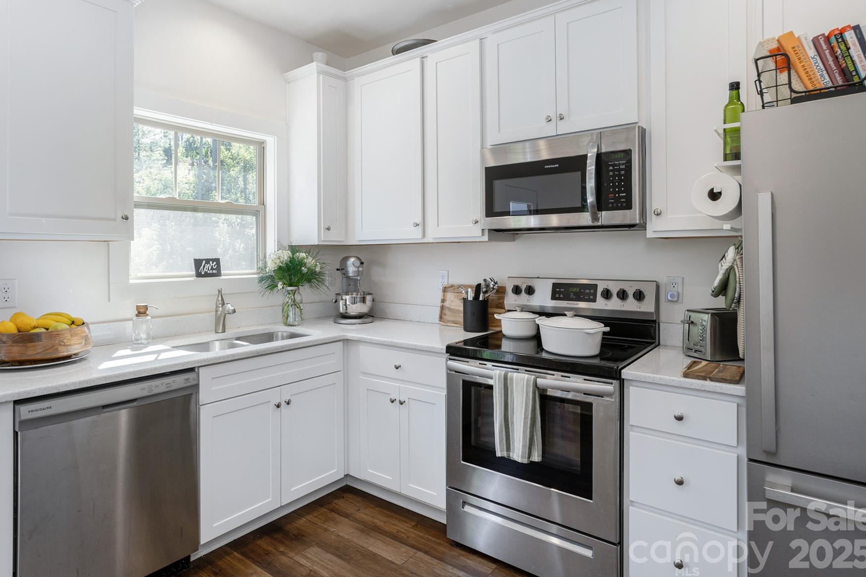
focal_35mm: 20
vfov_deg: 61.8
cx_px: 401
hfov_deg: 83.8
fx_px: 481
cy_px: 256
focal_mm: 17
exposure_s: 1/60
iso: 320
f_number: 7.1
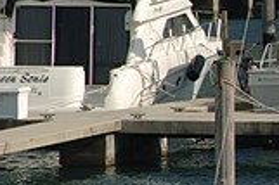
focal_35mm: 1082
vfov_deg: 1.3
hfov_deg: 1.9
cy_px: 29
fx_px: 8377
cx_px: 421
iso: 100
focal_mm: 200
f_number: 9
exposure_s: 1/320
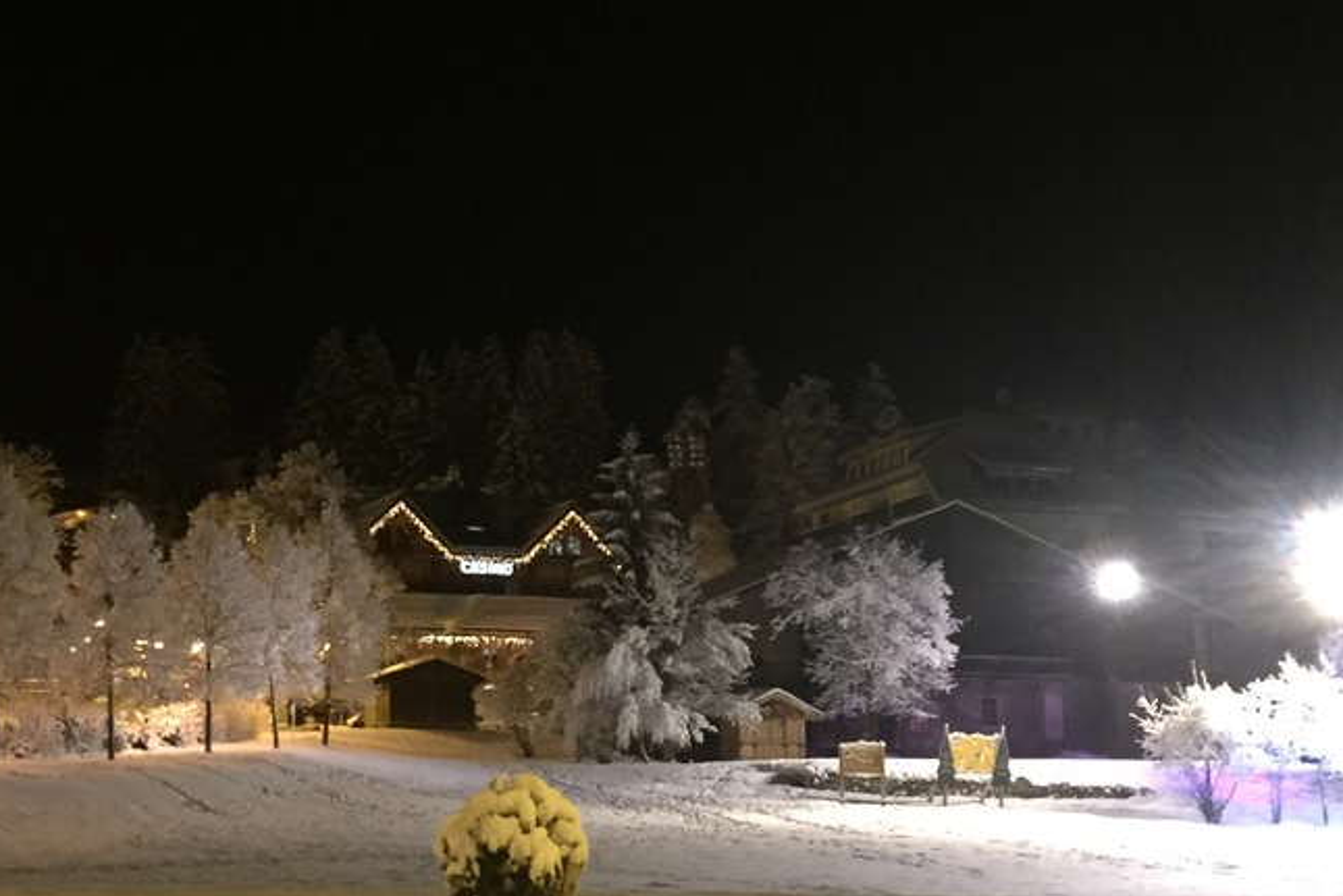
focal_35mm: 56
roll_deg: -0.8
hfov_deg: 35.4
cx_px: 497
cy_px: 337
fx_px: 2089
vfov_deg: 24.1
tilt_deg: +12.6
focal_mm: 4.15
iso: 500
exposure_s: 1/17
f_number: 2.2
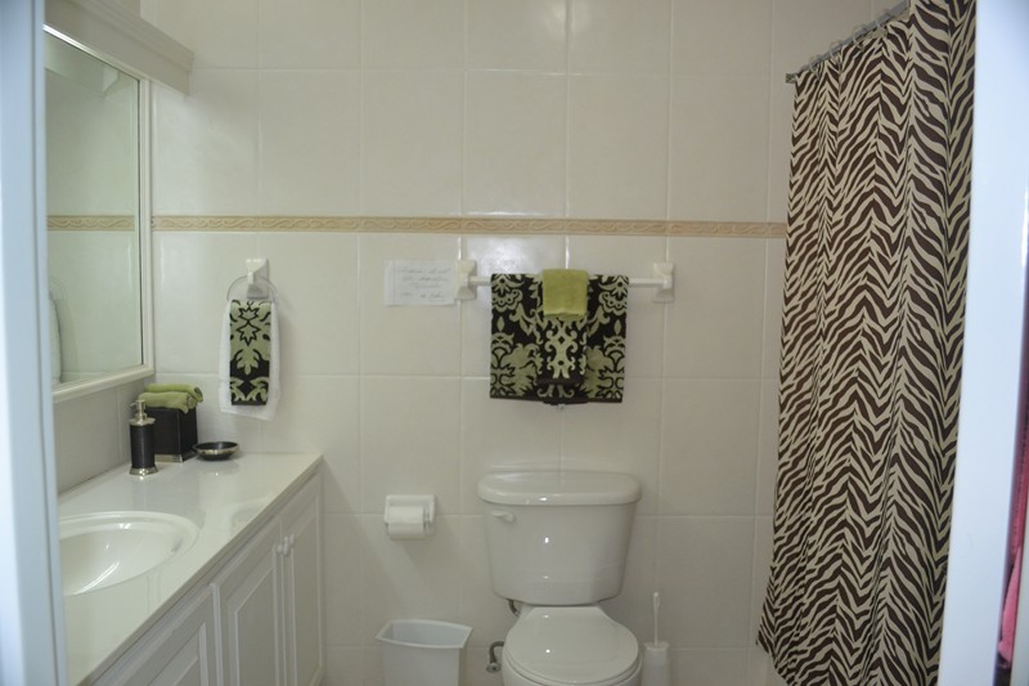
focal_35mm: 27
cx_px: 514
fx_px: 772
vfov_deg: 47.9
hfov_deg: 67.4
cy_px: 343
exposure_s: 1/60
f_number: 3.5
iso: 720
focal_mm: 18
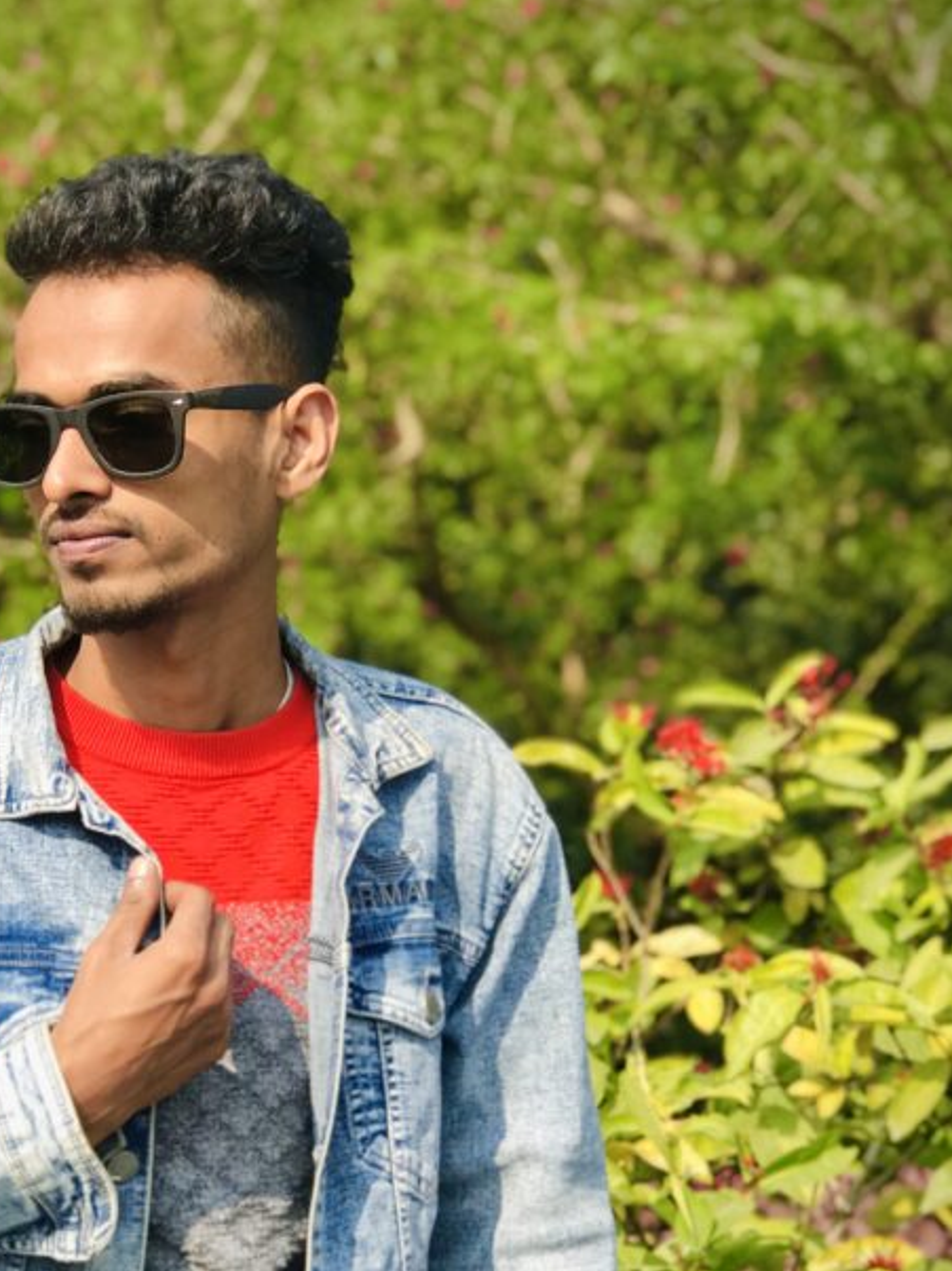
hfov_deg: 15.2
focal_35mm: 97
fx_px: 3559
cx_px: 209
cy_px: 802
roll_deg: -2.4
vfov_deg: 20.2
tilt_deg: -1.5
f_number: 2.8
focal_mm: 6.6
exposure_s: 1/339
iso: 20
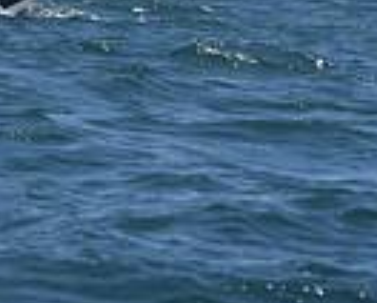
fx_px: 3676
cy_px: -515
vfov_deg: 4.6
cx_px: -141
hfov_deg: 5.8
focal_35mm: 329
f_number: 5.6
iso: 200
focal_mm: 80
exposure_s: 1/1000
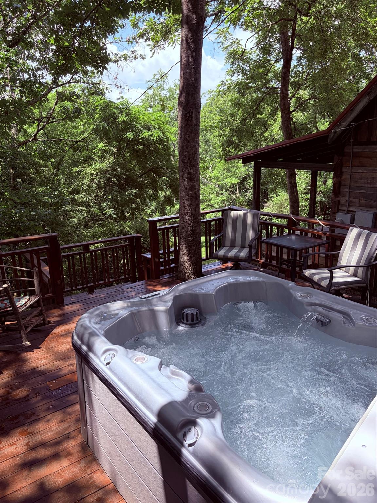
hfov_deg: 53.1
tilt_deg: -13.2
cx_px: 188
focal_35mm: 26
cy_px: 252
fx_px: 378
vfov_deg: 67.3
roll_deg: +0.5
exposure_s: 1/1001
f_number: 1.6
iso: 64
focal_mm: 5.96
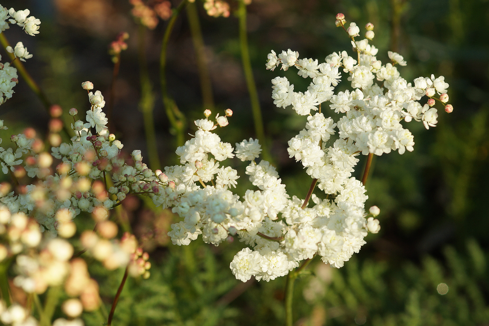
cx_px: 244
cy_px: 163
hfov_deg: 13.7
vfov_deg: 9.1
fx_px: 2037
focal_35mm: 150
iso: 100
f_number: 5.6
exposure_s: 1/160
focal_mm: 100
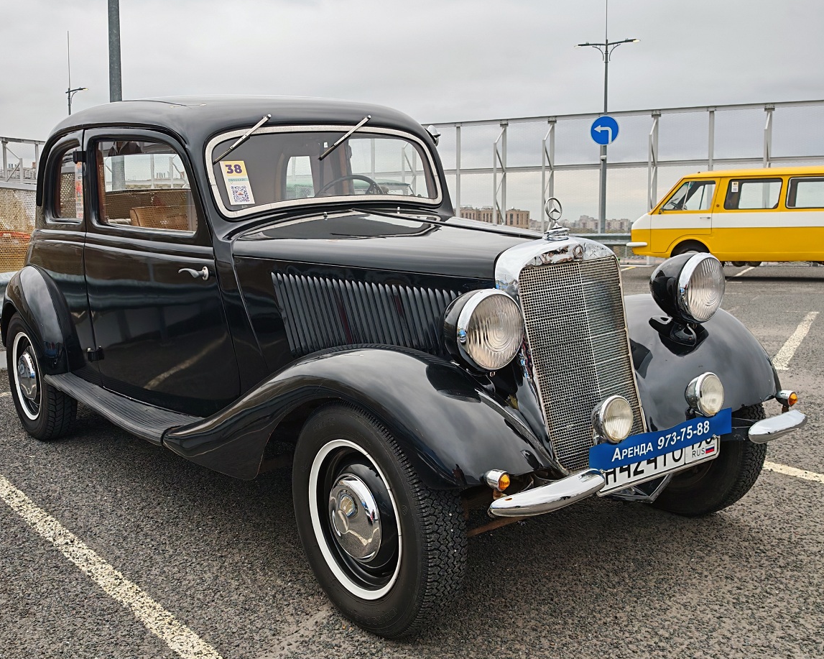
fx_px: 926
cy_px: 329
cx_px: 407
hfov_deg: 47.9
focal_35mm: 38
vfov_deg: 39.1
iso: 100
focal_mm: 6.83
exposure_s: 1/1250
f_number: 2
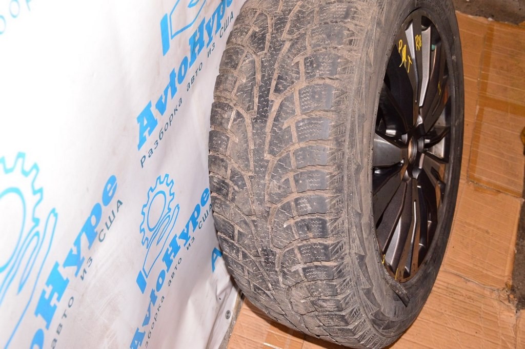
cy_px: 174
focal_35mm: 33
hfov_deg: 57.3
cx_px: 262
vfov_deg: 39.9
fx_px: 481
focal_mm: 22
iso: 1600
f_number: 8
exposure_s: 1/200
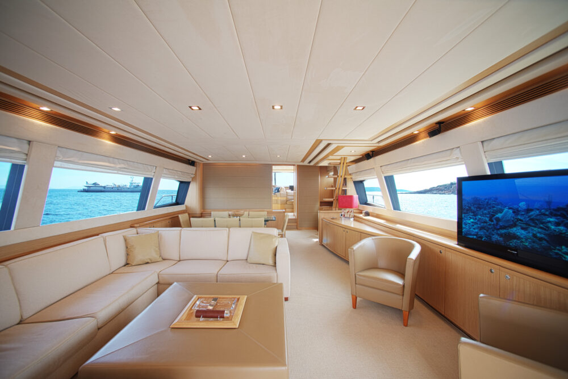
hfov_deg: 104.2
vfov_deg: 81.2
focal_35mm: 14
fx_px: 221
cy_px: 190
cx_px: 284
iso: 400
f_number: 5.6
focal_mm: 14
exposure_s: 1/250
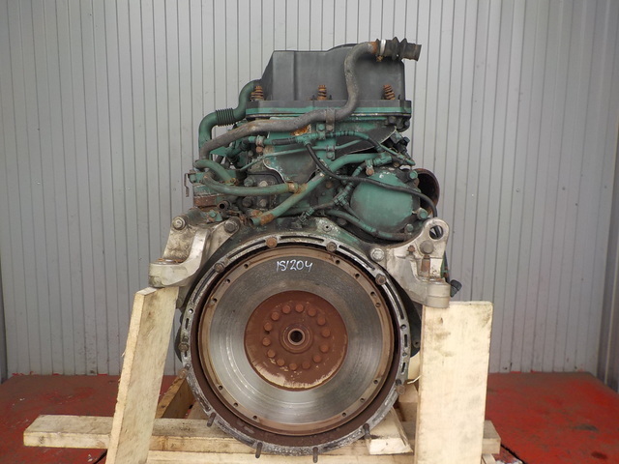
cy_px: 232
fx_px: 536
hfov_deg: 60.0
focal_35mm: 30
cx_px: 310
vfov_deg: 46.8
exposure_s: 1/40
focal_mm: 4.1
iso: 125
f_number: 3.3
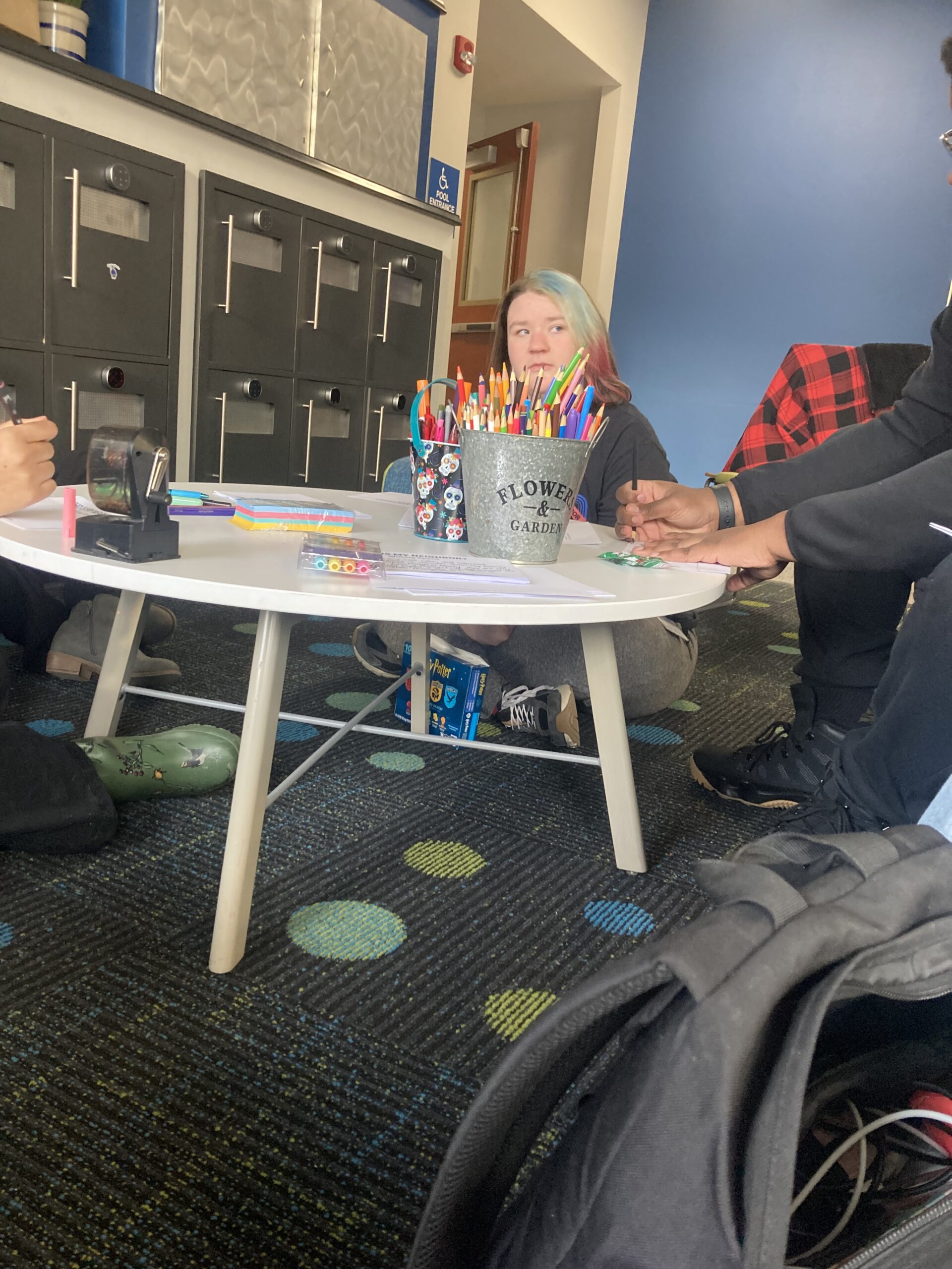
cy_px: 634
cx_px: 476
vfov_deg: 63.4
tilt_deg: -13.2
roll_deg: -4.8
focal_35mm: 28
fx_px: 1027
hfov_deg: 49.7
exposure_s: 1/60
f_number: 1.8
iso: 200
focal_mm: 3.99
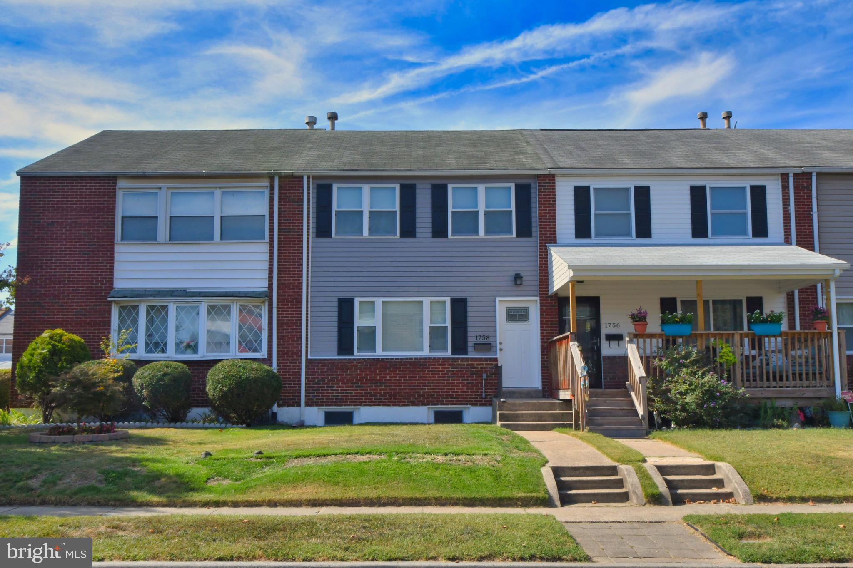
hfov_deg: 53.1
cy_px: 284
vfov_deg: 36.9
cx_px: 426
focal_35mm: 36
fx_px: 853
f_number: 22
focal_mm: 24
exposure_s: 1/200
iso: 500
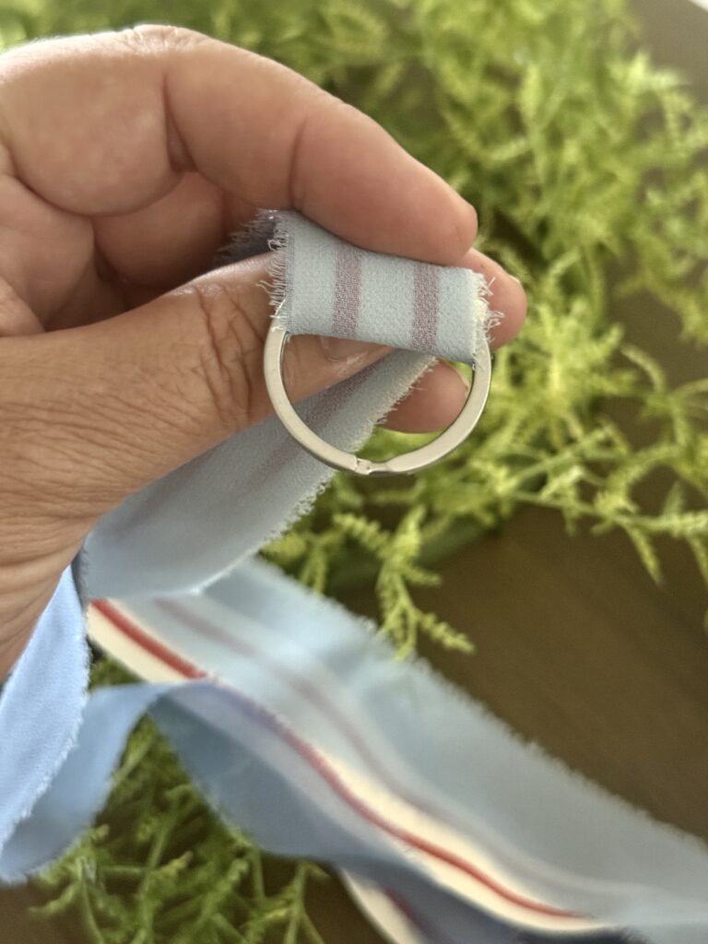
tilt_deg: -55.3
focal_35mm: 48
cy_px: 472
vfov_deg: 39.7
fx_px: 1309
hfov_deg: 30.3
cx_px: 354
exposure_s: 1/28
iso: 800
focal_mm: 6.76
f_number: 1.78
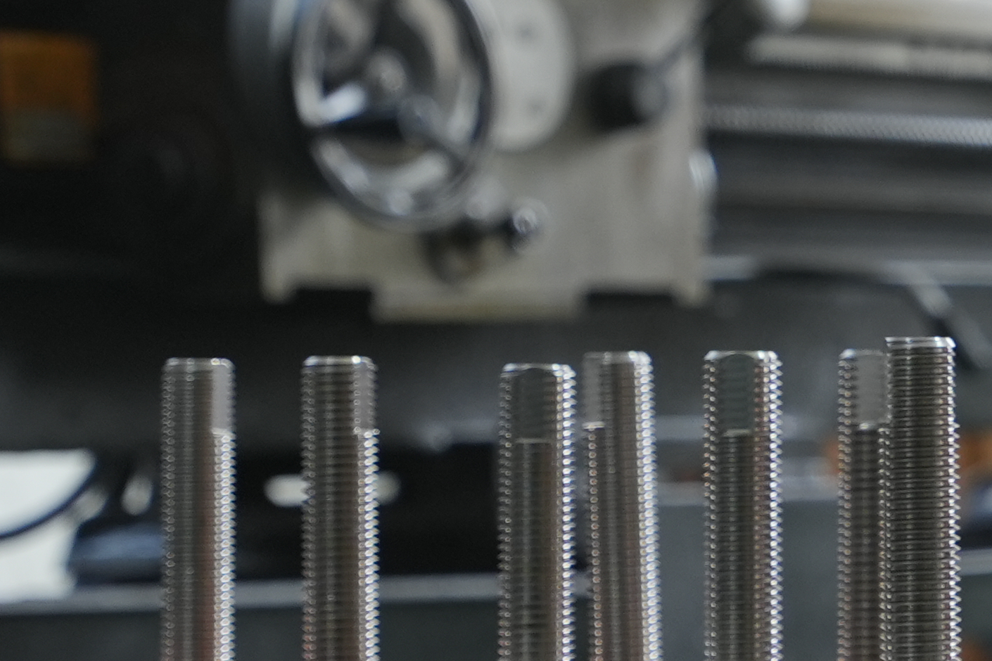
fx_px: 4794
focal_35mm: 174
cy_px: 742
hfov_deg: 11.2
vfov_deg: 7.8
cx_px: 1602
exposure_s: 1/50
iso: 500
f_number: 4
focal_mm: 35
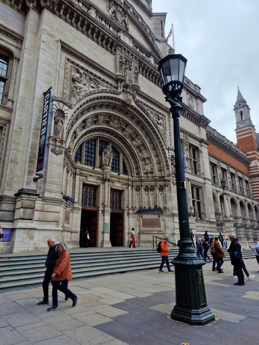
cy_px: 172
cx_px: 130
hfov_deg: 58.9
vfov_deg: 73.9
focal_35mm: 23
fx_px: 229
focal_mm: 6.4
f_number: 1.8
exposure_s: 1/258
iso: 50
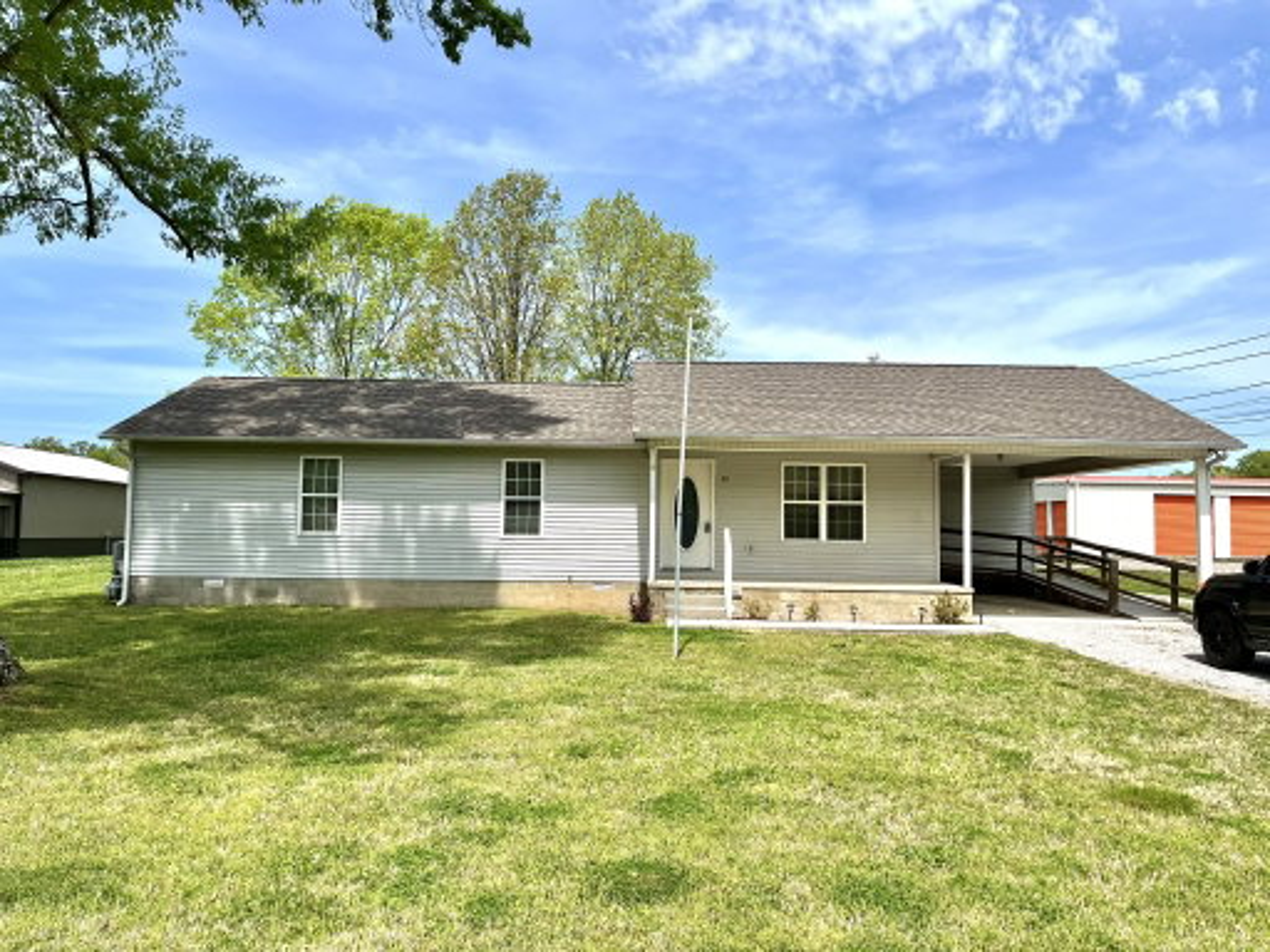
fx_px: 954
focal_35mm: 26
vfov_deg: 53.1
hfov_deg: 67.3
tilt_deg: +3.5
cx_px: 635
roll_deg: -0.1
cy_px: 476
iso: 50
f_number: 1.6
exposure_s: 1/3745
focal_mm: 5.1
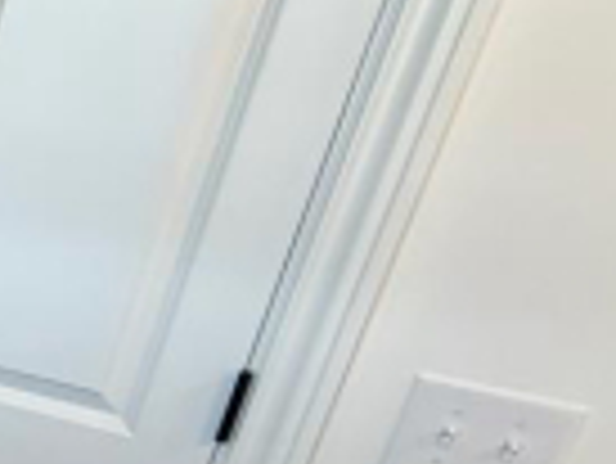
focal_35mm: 68
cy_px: 275
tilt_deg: -17.7
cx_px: -875
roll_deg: -3.0
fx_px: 1211
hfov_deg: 15.1
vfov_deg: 21.6
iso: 160
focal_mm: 2.22
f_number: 2.2
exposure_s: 1/120
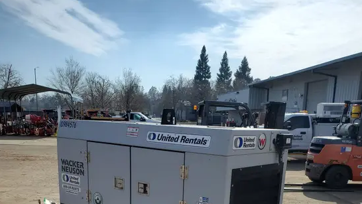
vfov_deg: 28.7
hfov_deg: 52.8
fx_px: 365
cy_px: 215
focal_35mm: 38
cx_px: 181
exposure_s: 1/2735
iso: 50
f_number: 2.4
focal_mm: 4.3
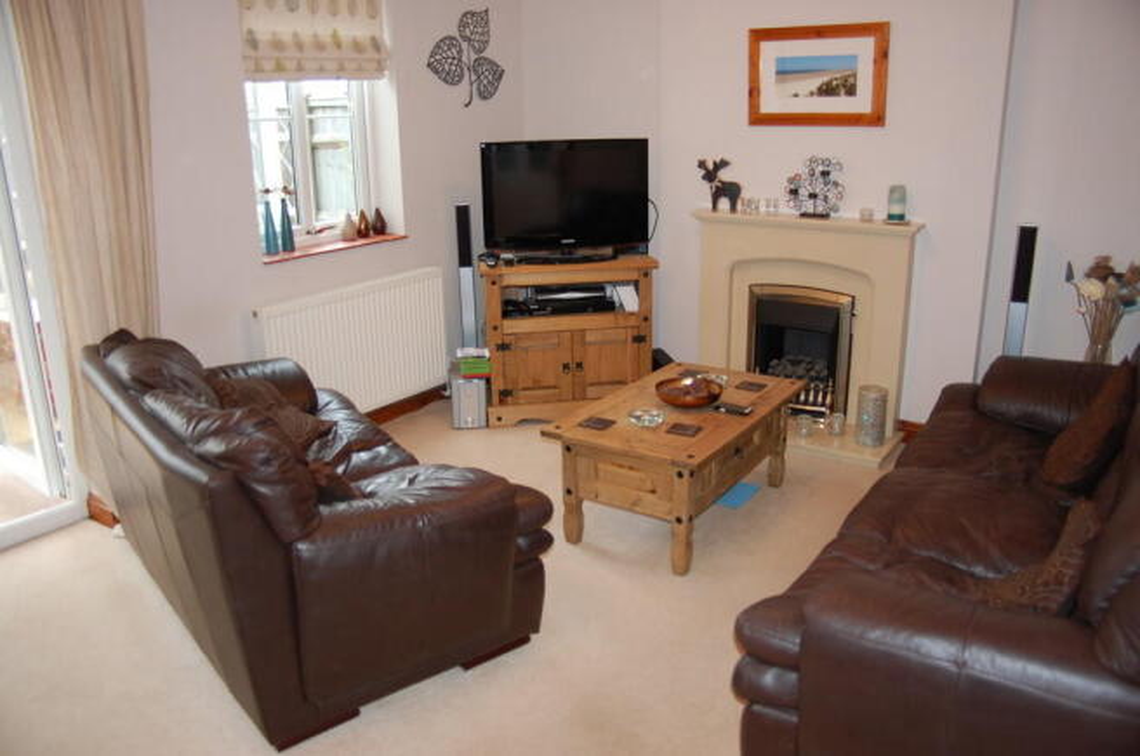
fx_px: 854
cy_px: 378
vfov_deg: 47.8
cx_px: 570
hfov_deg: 67.5
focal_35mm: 27
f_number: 3.5
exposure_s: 1/60
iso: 400
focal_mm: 18
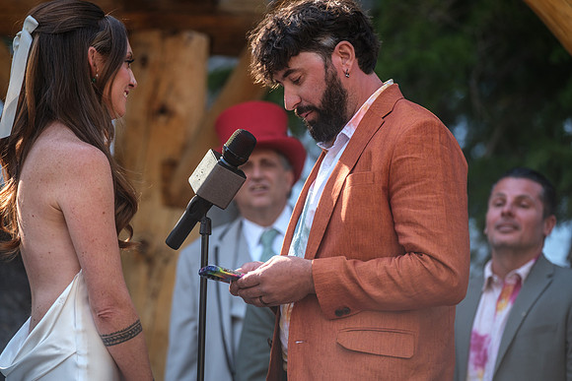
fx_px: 3210
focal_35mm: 202
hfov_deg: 10.2
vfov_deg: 6.8
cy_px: 190
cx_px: 286
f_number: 3.6
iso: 400
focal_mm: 134.4
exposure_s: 1/210
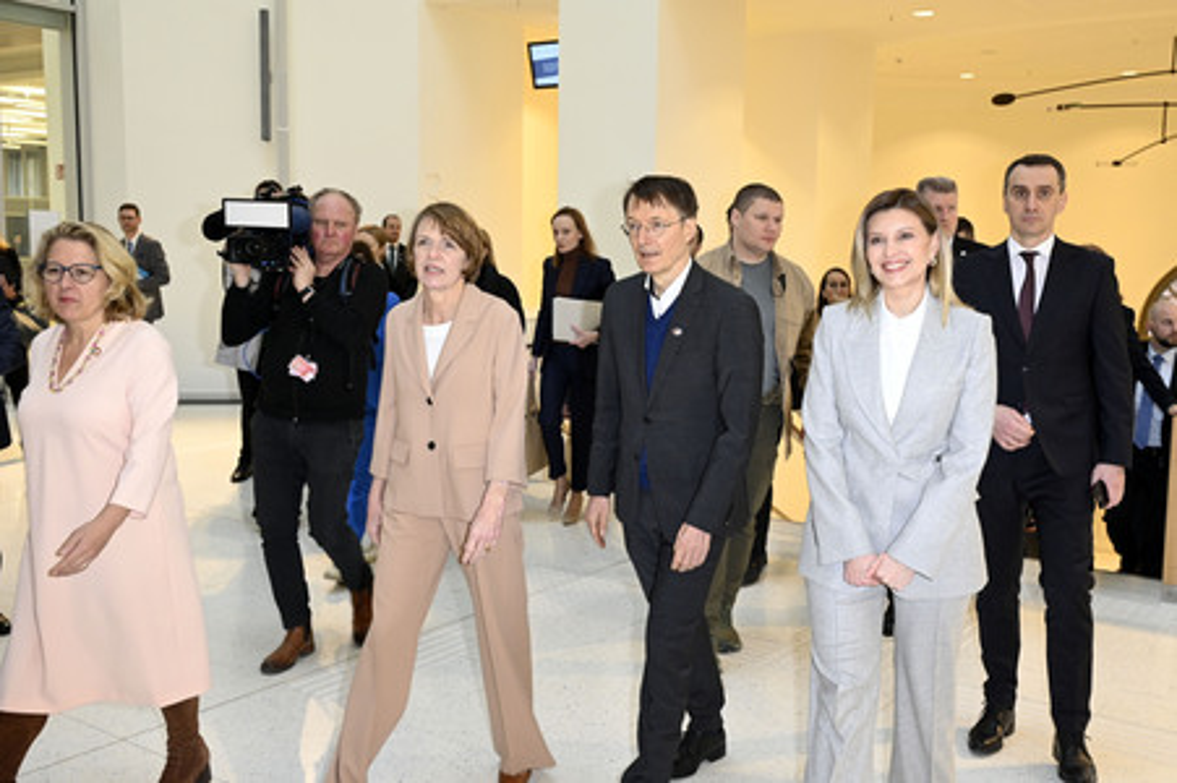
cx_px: 588
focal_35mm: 34
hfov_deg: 56.5
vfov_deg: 39.4
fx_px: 1094
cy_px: 392
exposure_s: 1/125
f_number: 5
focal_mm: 33.5
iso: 2000
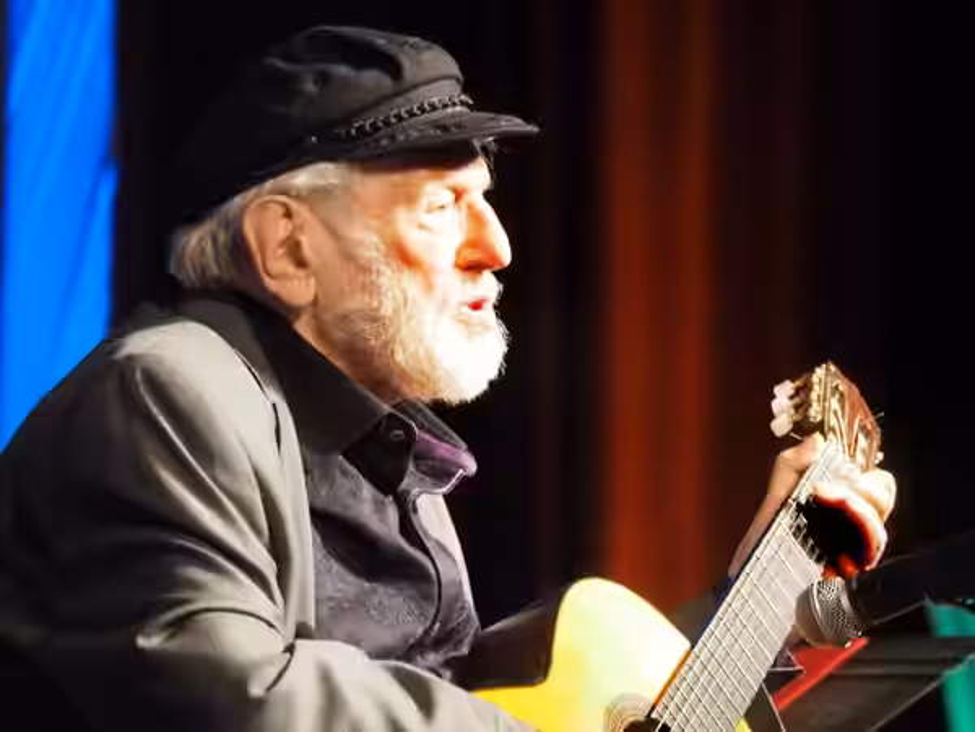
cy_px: 366
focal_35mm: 529
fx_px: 14900
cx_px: 488
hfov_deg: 3.7
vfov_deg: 2.8
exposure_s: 1/100
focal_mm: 264
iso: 6400
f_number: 6.7
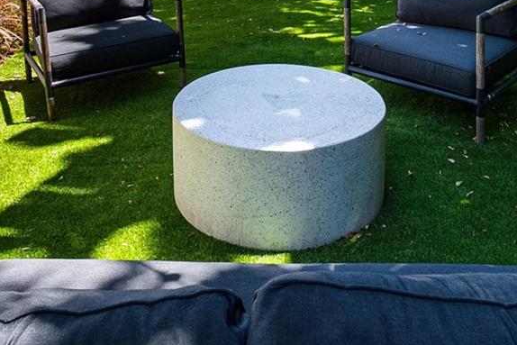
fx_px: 560
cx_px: 258
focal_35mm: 39
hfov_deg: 49.5
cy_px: -124
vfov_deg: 27.5
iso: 400
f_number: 5.6
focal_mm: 7
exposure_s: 1/125
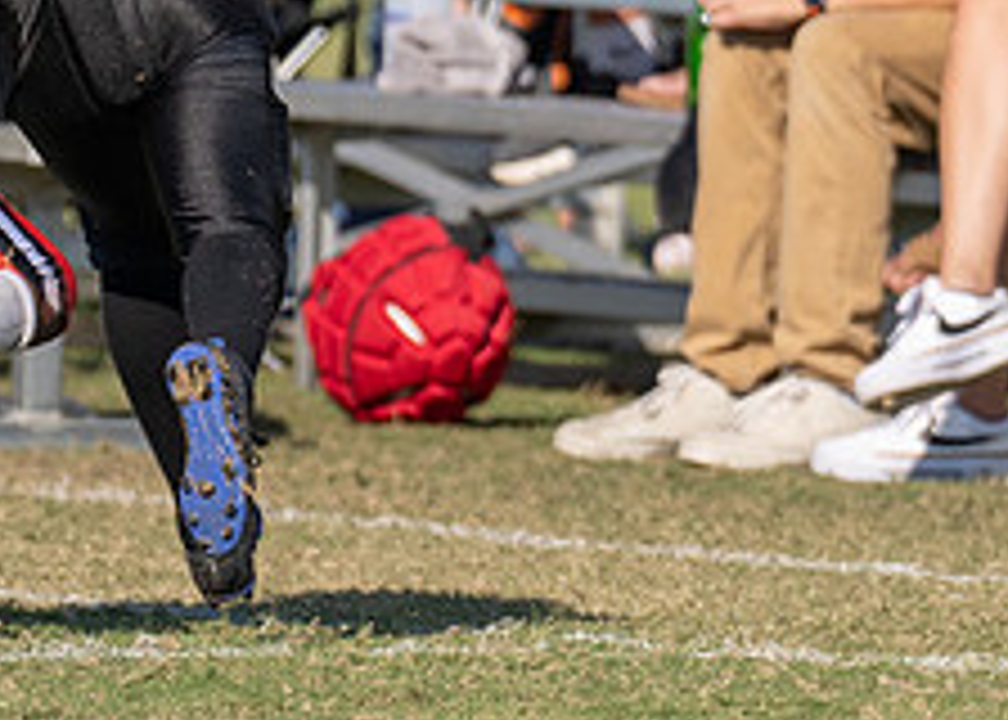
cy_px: 57
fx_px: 32836
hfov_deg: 1.8
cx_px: -183
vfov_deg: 1.3
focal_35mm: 1147
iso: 100
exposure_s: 1/2000
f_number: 2.8
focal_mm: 200
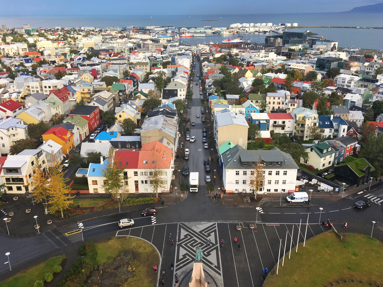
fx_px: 332
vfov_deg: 46.8
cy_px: 145
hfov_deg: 60.0
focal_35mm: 30
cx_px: 195
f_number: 2.2
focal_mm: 4.15
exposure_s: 1/549
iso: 25
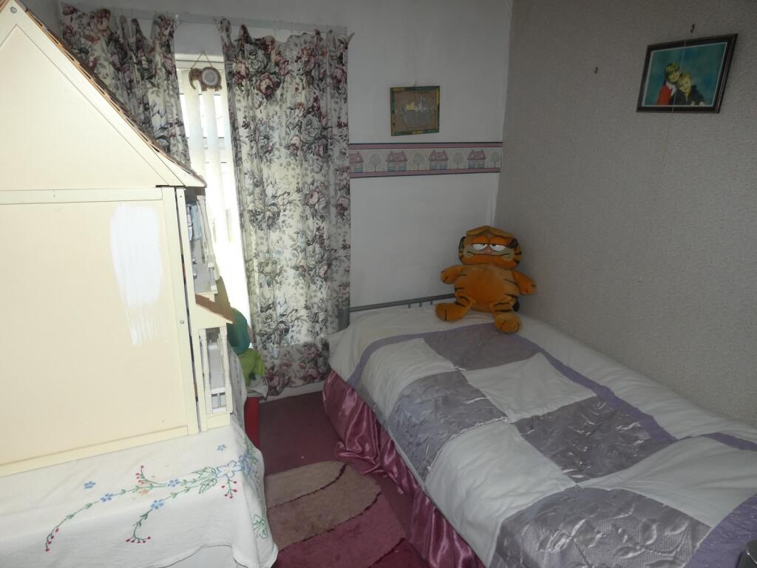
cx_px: 378
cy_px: 284
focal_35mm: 20
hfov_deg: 81.7
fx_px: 437
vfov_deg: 66.0
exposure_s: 1/60
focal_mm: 3.6
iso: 80
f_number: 2.8
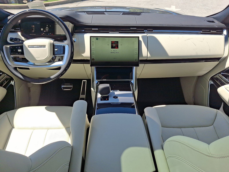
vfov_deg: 54.9
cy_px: 86
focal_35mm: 25
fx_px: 165
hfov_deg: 69.4
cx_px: 114
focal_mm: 4.69
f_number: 1.8
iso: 25
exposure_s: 1/669
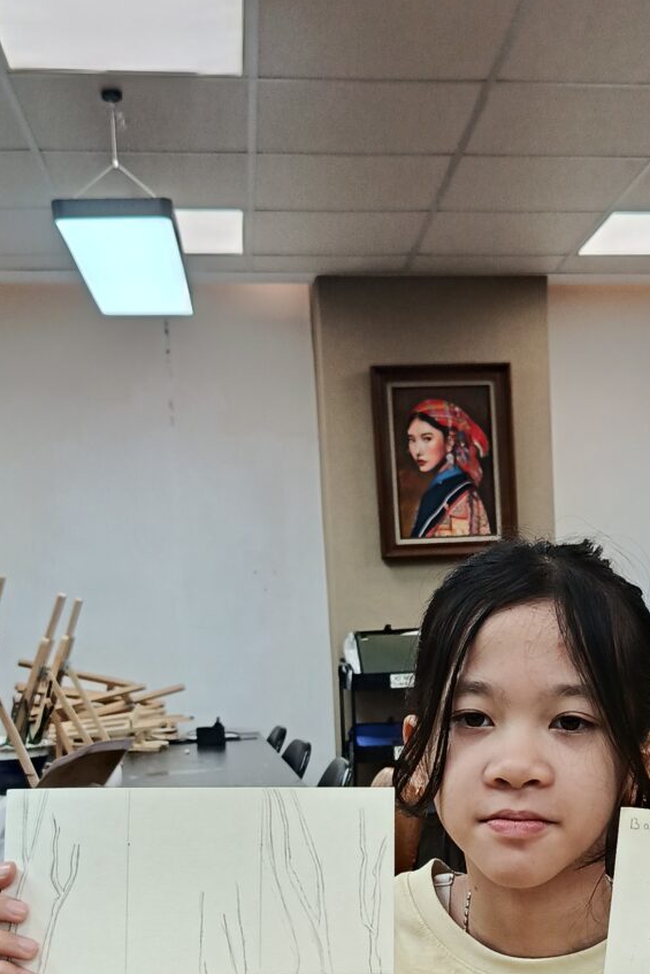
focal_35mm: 54
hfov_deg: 24.8
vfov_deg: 36.0
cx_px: 497
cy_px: 739
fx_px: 1462
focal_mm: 5.24
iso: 282
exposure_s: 1/100
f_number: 1.7
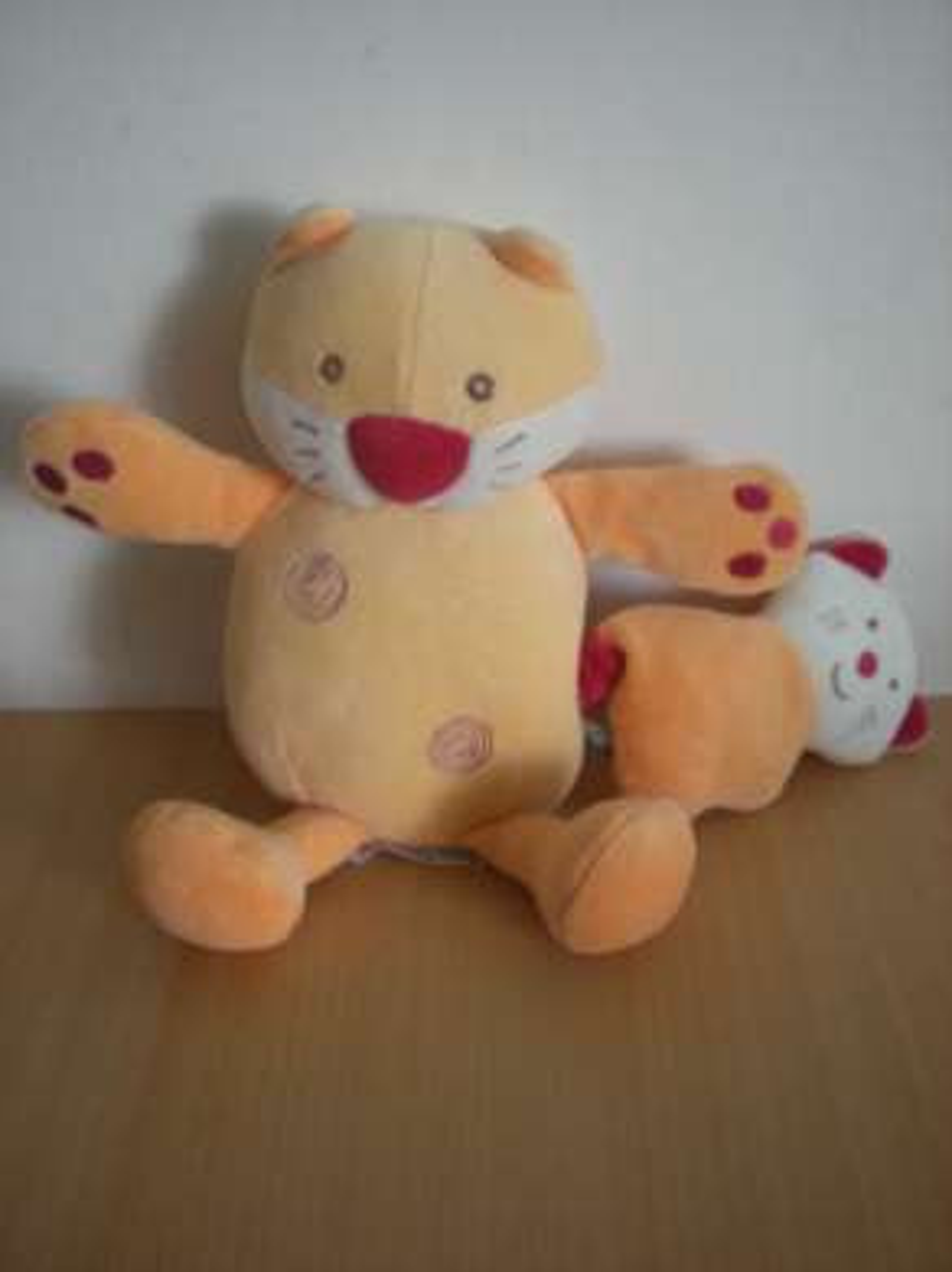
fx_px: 1395
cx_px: 476
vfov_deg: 49.0
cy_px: 636
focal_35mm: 38
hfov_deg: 37.7
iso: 200
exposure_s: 1/34.1
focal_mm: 6.3
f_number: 3.1
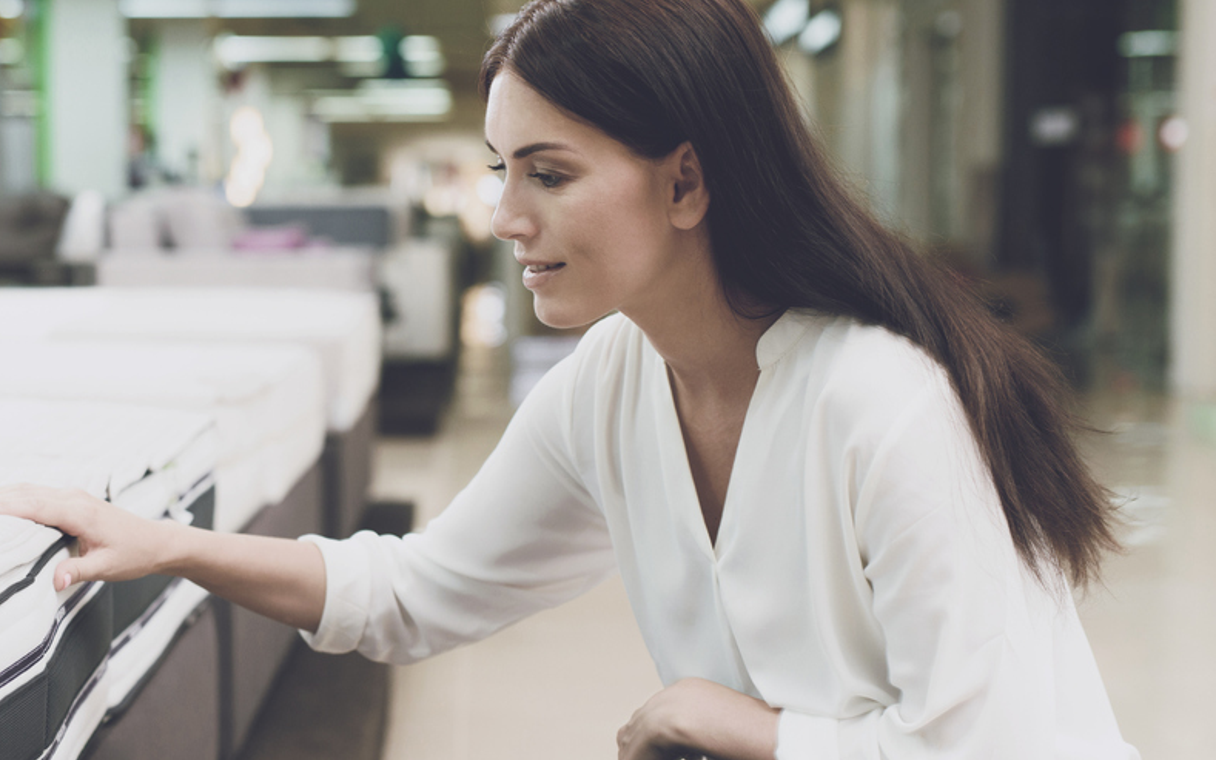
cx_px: 351
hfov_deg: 25.3
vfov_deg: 16.1
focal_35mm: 81
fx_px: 2684
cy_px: 471
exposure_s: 1/100
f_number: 2.8
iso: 400
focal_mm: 50
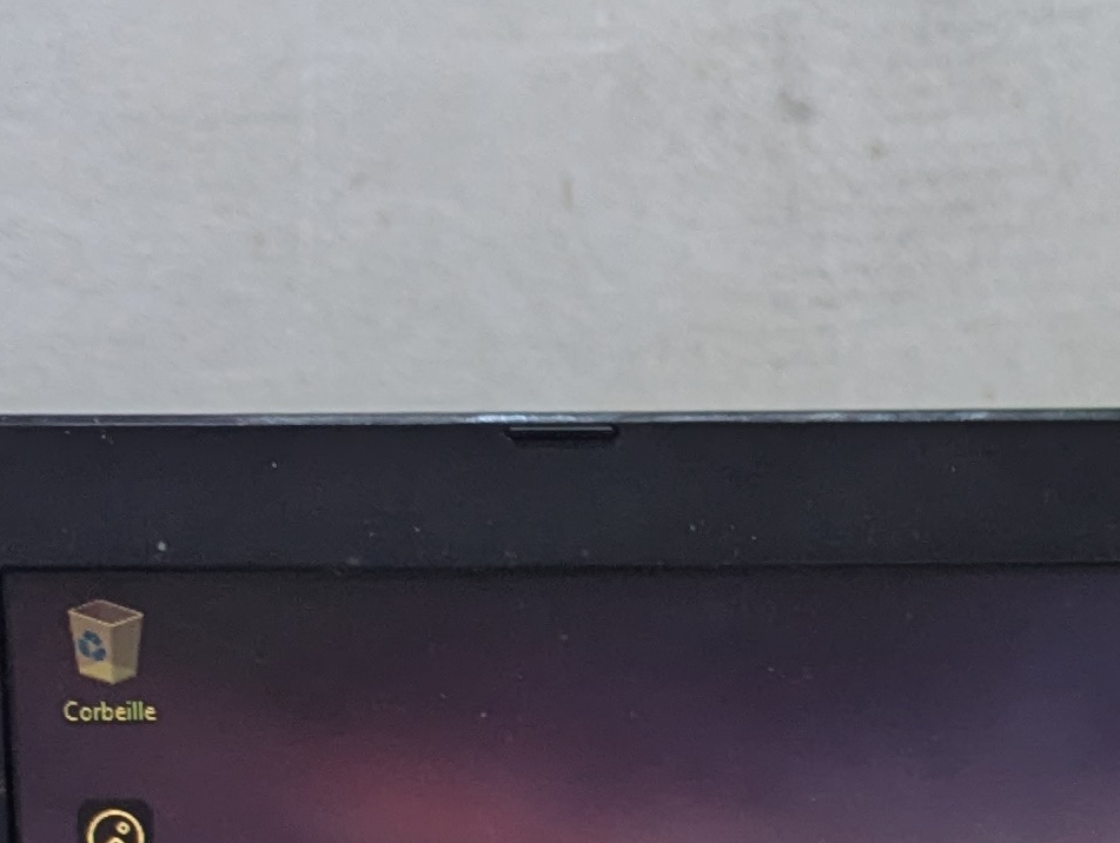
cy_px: 1707
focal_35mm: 103
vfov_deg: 12.6
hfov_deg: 18.0
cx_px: 1392
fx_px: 3337
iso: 362
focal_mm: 6.81
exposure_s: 1/33.3
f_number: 1.85
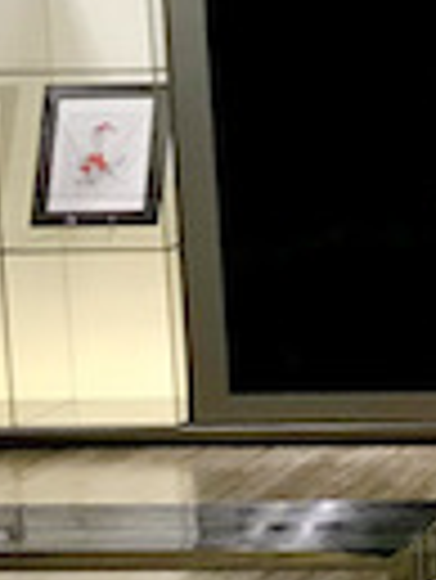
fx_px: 2917
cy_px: 391
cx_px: 1124
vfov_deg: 11.3
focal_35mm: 174
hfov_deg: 7.8
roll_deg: +1.4
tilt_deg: -8.1
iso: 20
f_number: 1.8
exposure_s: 1/30
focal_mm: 3.99
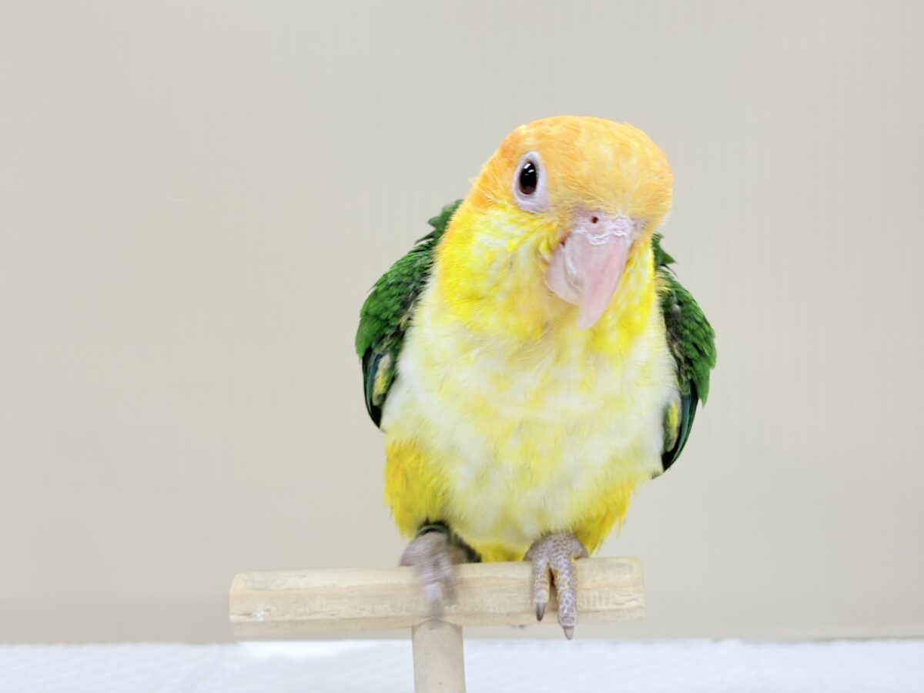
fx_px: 1388
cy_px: 346
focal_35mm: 52
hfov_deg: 36.8
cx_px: 462
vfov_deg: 28.0
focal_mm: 5.96
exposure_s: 1/82
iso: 50
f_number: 1.6
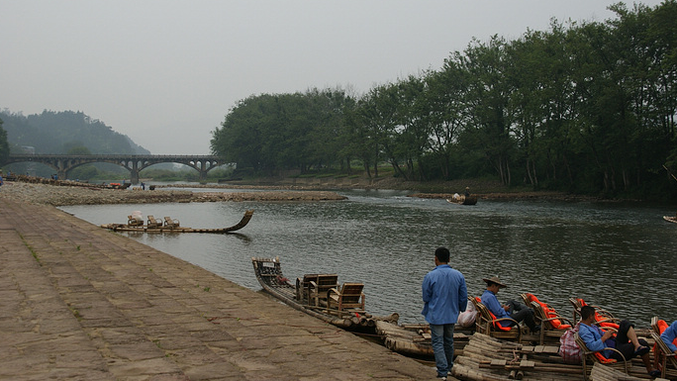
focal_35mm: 45
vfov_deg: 26.5
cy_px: 160
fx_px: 808
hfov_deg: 45.5
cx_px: 339
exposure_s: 1/50
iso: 125
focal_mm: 28
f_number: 6.3
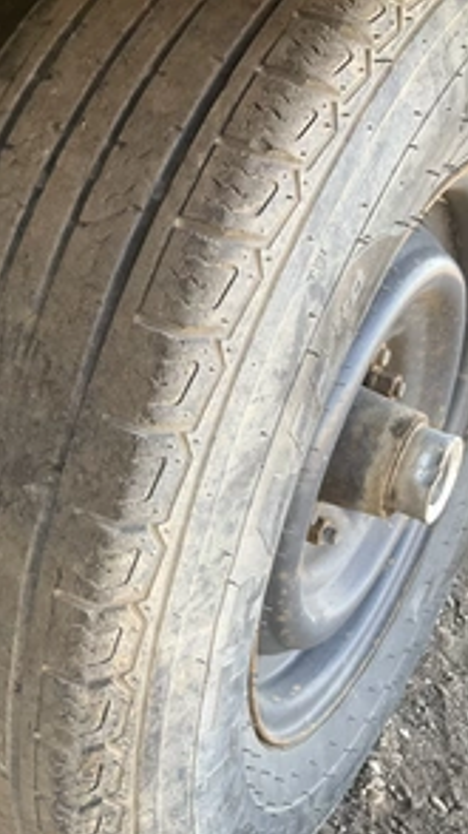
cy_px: 423
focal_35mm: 43
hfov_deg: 27.2
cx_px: 108
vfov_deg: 47.4
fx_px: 950
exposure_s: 1/122
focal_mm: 3
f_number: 1.8
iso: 50
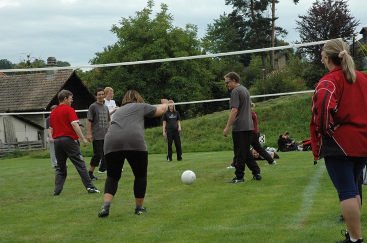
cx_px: 184
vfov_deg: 16.5
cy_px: 122
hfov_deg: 24.6
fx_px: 840
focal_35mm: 82
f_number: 13
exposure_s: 1/640
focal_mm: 55
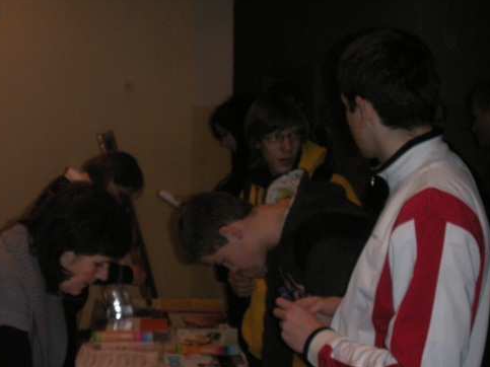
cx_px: 170
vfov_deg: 29.6
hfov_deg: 38.6
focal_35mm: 49
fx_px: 693
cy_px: 206
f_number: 3.5
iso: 160
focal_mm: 7.7
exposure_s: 1/40
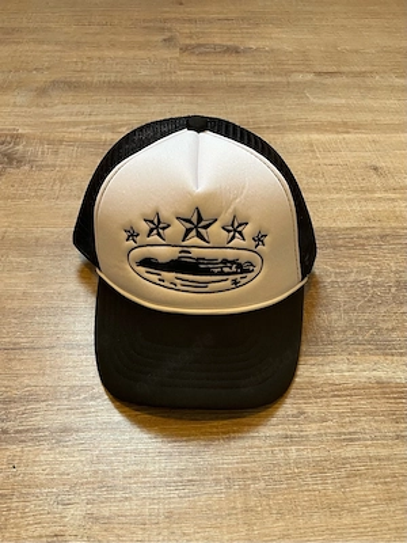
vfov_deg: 67.3
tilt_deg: -45.1
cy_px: 272
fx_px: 408
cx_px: 204
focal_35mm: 26
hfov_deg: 53.1
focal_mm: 4.2
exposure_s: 1/60
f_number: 1.6
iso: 160
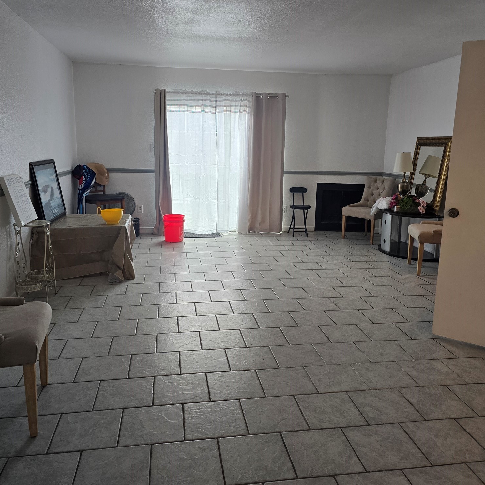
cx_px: 235
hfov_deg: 57.3
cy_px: 224
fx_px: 444
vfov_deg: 57.2
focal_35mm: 28
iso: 125
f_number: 1.7
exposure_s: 1/120
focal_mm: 6.3
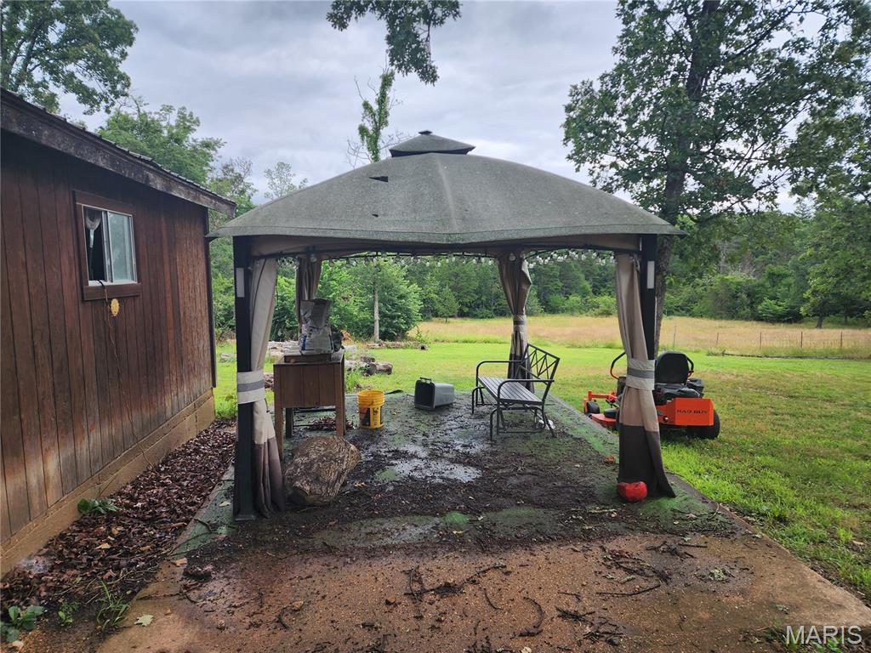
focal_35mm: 23
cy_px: 326
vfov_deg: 58.9
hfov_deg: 73.9
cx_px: 436
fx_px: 579
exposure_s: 1/207
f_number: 1.8
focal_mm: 6.4
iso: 12
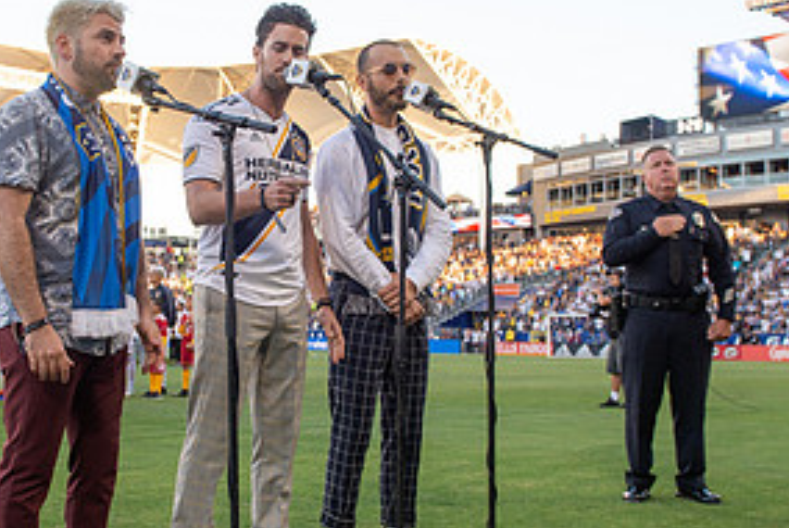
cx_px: 272
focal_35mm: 49
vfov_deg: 27.6
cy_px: 243
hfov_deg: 39.9
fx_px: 1075
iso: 160
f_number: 4.5
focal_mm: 24
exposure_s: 1/250
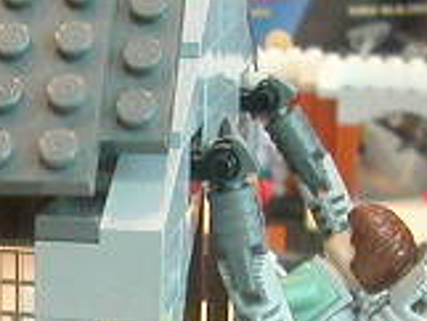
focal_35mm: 147
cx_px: -53
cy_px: 424
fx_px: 1815
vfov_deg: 9.9
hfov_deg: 13.1
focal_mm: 5.6
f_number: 2.7
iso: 400
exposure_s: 1/16.5
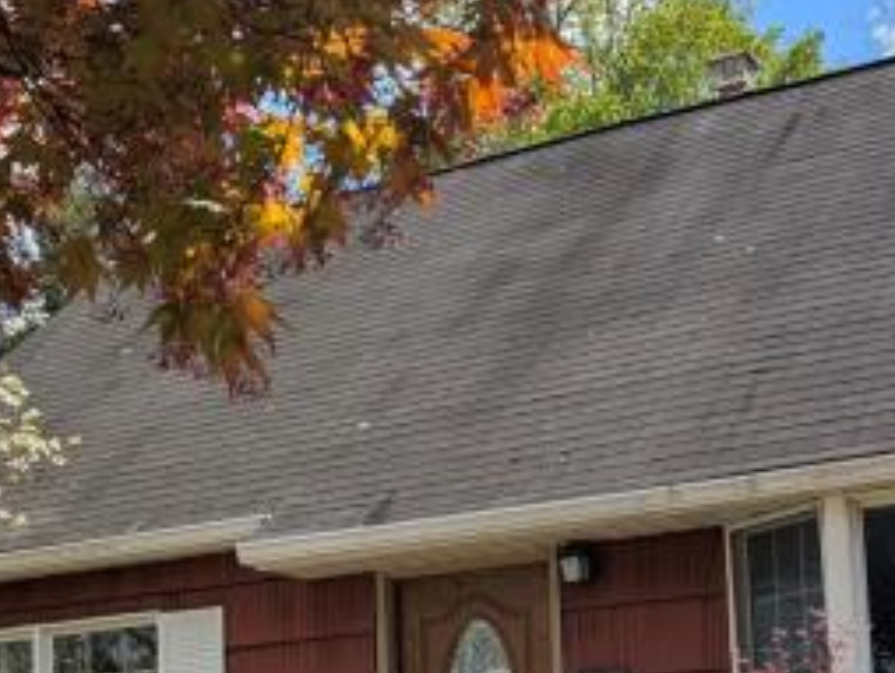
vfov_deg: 21.1
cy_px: 638
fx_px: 1760
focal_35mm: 68
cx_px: 391
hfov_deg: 28.5
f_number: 1.68
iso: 19
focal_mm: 6.9
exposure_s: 1/810
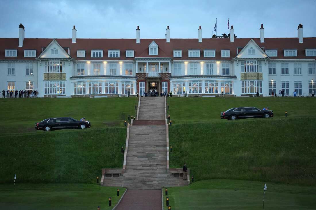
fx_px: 842
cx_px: 158
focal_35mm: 96
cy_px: 105
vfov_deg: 14.2
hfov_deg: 21.2
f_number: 2.8
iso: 2500
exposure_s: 1/640
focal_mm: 96
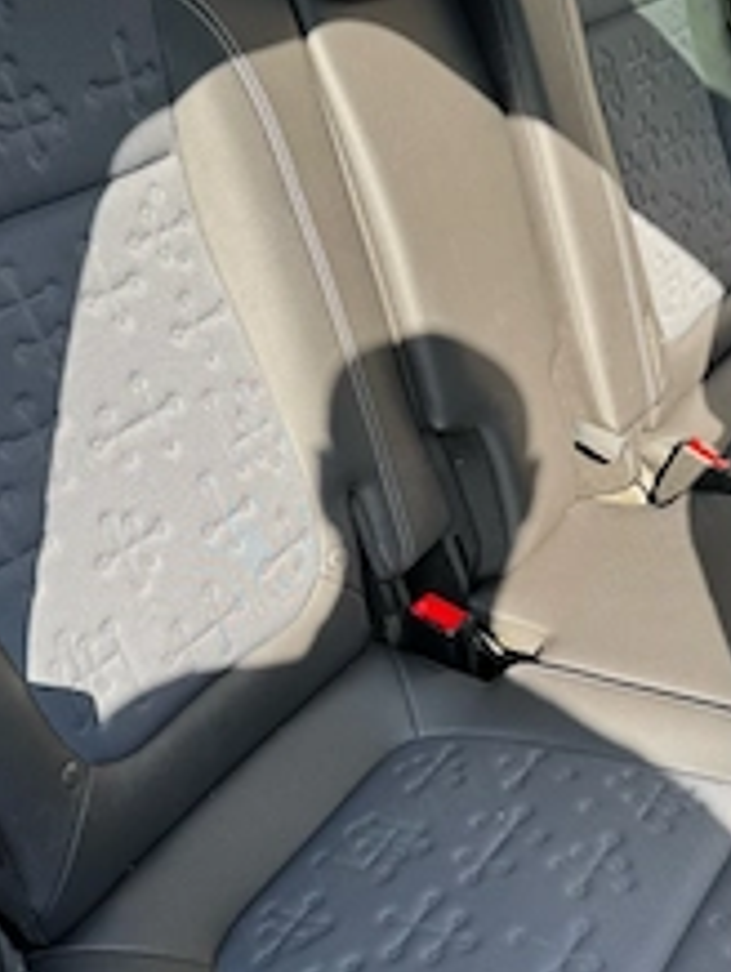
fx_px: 1236
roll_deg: -4.7
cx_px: 468
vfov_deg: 42.8
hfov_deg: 32.7
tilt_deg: -36.0
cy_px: 548
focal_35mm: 44
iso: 80
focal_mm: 6.76
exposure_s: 1/370
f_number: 1.78
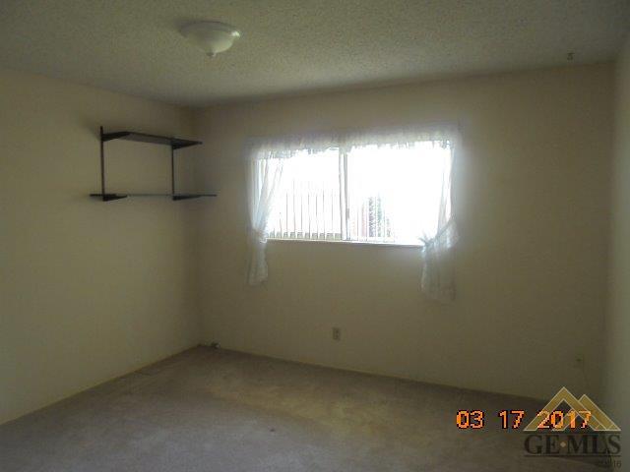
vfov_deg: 53.1
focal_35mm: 26
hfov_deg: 67.3
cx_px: 315
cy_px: 236
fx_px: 473
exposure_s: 1/30
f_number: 3.5
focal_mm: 4.6
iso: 100
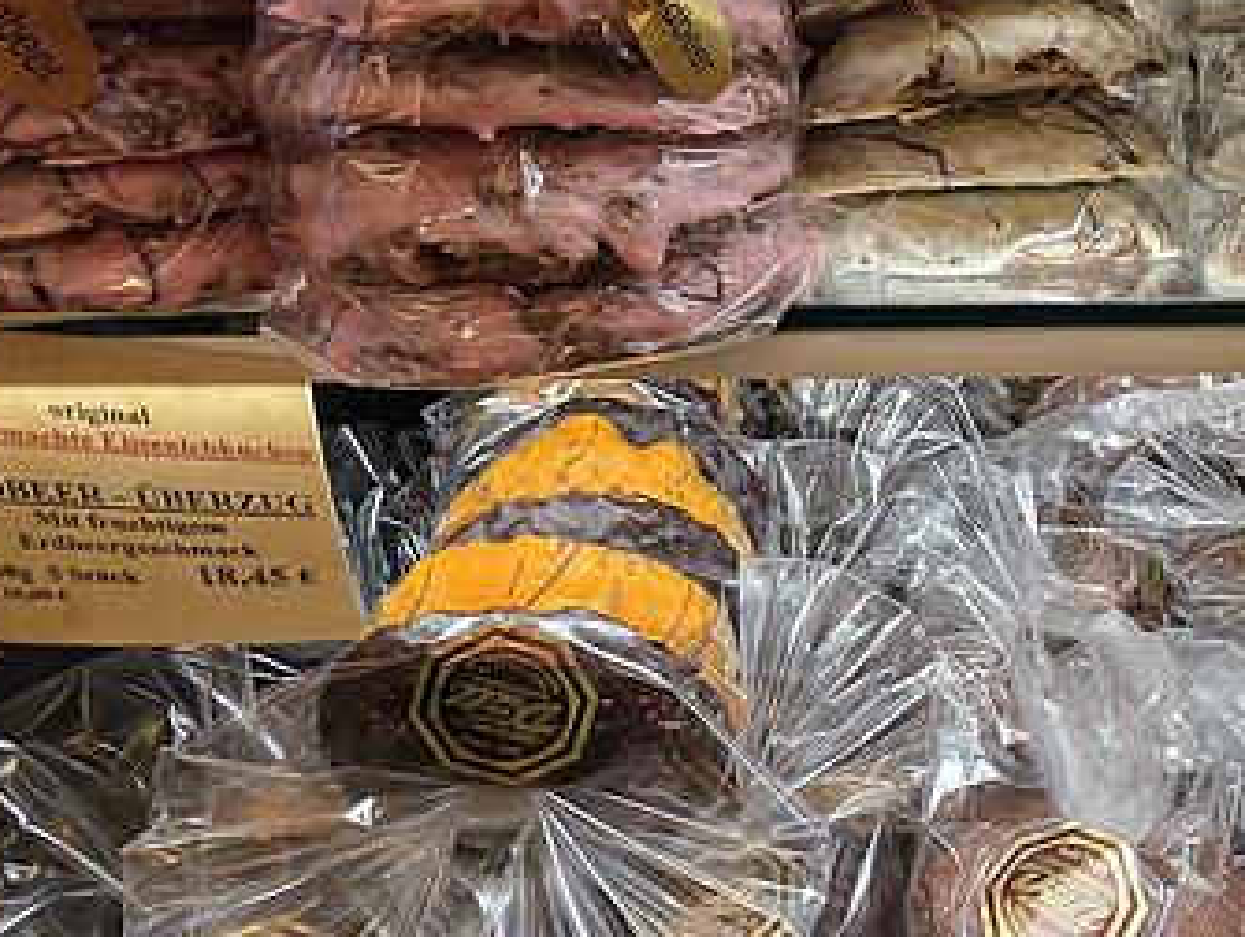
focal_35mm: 31
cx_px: 955
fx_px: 1116
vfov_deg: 45.0
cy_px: 327
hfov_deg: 55.1
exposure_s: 1/100
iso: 80
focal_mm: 2.2
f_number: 1.9
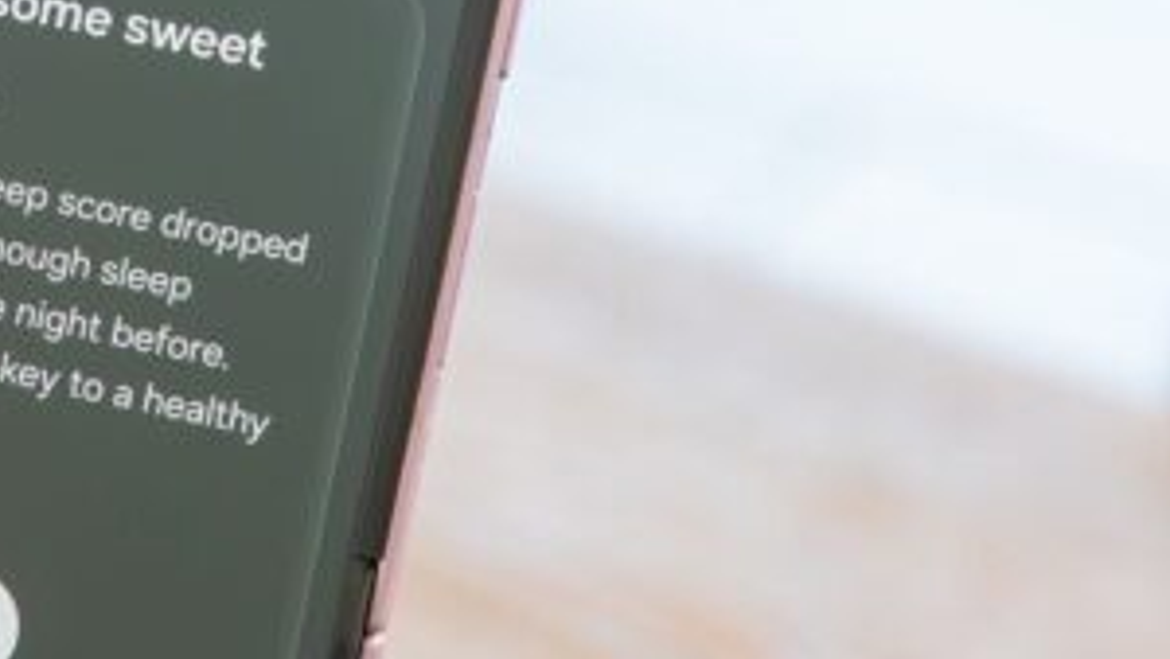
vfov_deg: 5.4
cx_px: -144
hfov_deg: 9.5
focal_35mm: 225
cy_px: 58
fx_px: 6983
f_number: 9
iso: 4000
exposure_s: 1/100
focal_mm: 92
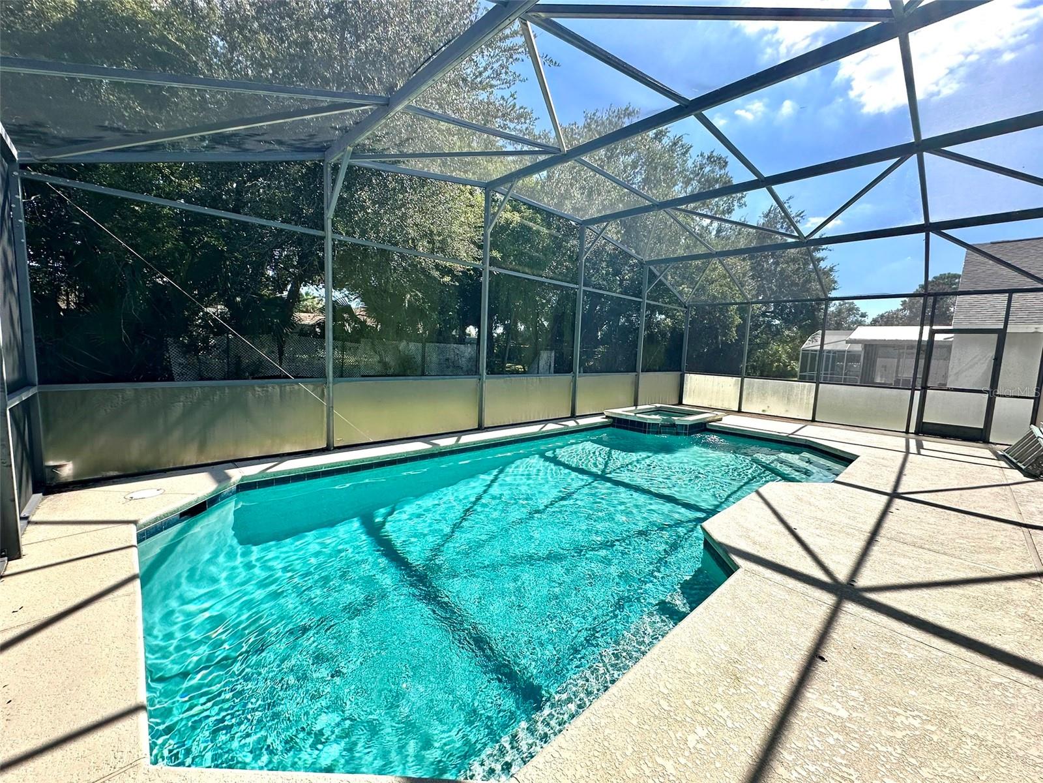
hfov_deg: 102.1
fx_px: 422
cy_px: 392
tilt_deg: -6.1
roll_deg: -2.5
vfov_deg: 85.7
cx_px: 522
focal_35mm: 14
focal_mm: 2.22
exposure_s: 1/940
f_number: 2.2
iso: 40
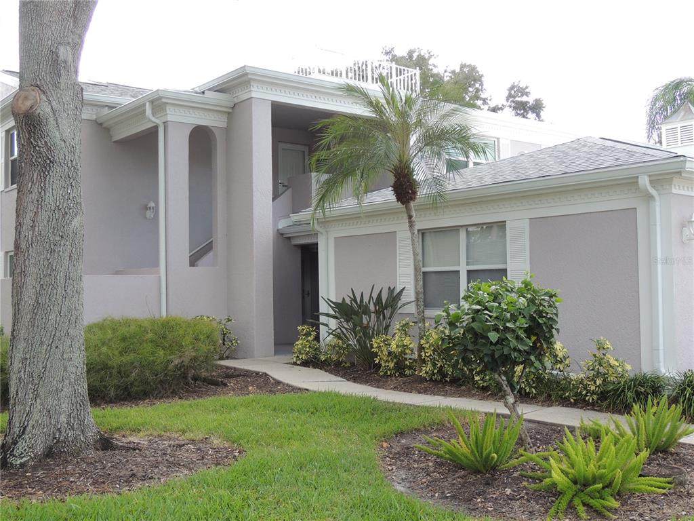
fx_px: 802
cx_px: 347
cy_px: 260
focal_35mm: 40
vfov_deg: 36.0
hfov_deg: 46.8
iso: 140
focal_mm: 7.1
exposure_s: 1/250
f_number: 3.3
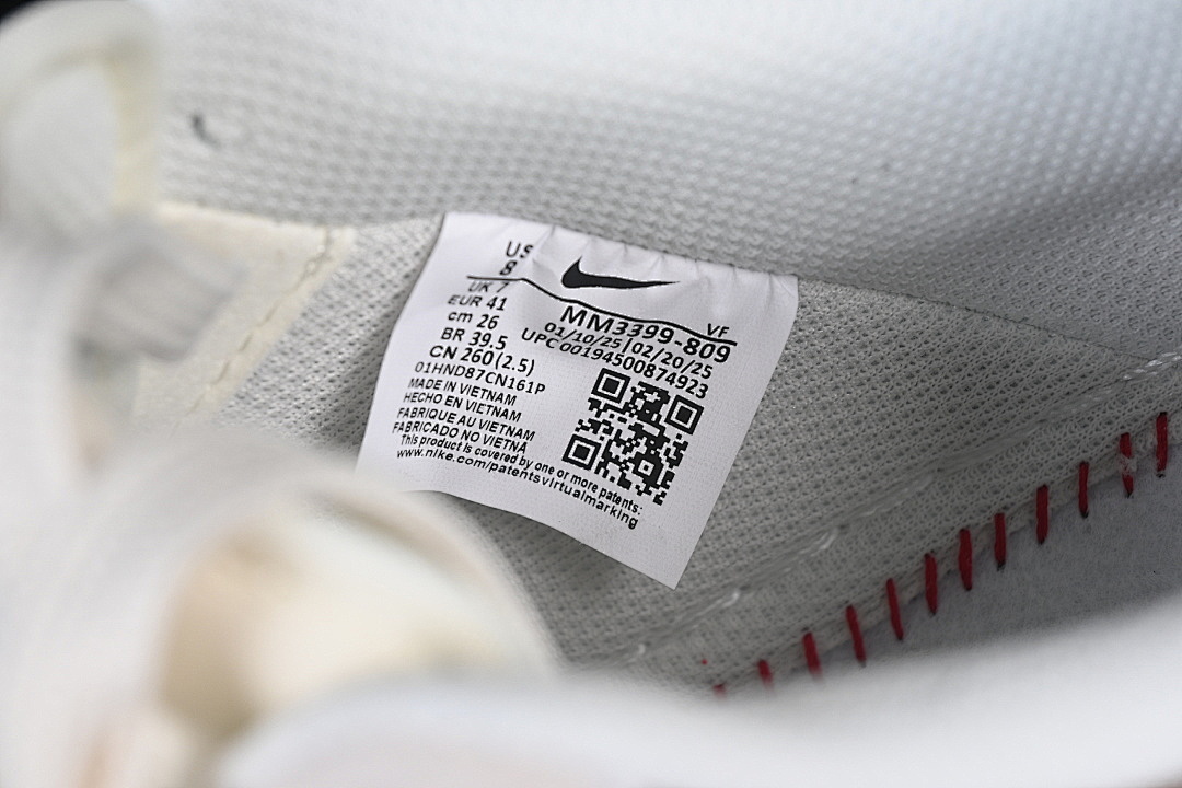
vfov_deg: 18.2
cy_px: 394
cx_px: 591
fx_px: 2462
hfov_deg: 27.0
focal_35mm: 75
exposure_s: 1/80
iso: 160
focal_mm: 50
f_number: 7.1
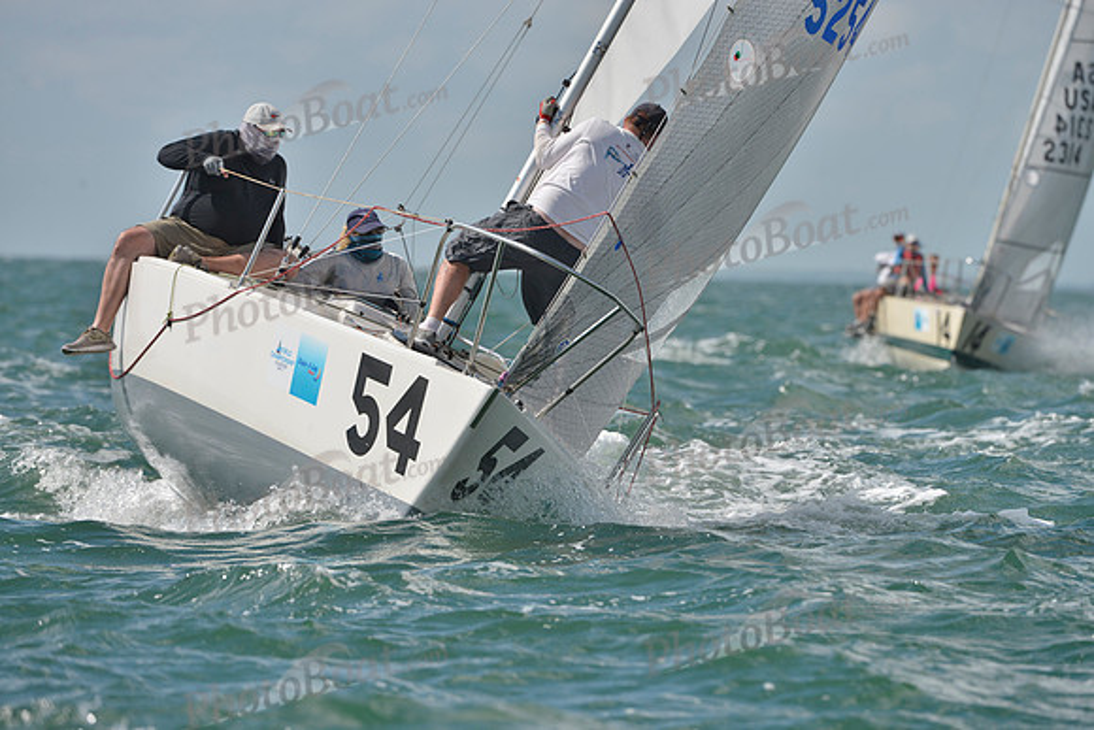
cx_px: 547
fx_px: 9118
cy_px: 365
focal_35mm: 300
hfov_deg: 6.9
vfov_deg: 4.6
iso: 200
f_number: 8
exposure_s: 1/1000
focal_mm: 300
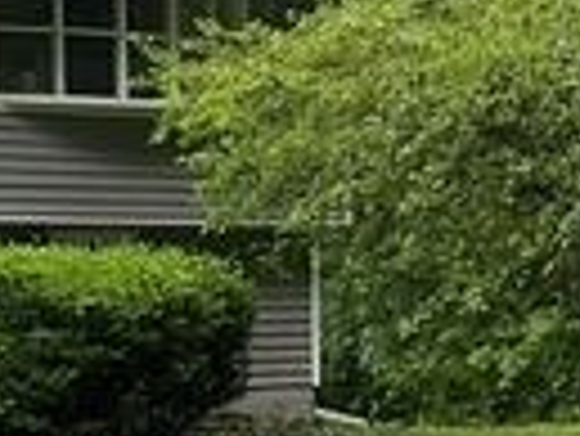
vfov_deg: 10.3
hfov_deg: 12.3
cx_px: -540
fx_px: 2415
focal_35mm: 144
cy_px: 144
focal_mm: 3
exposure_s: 1/122
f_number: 1.8
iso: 50
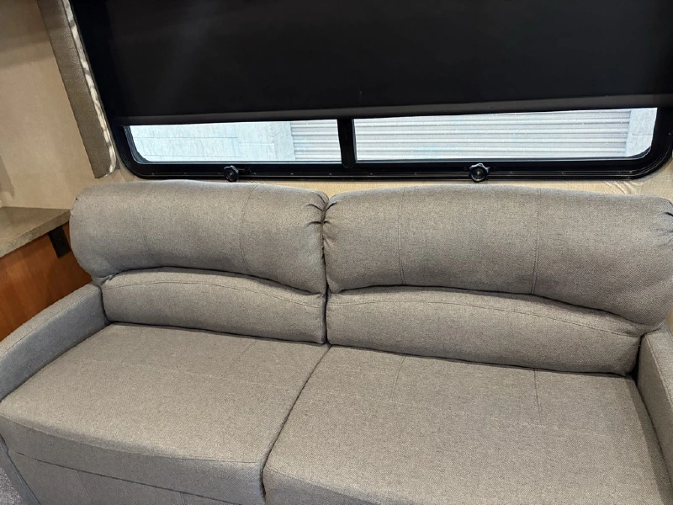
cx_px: 336
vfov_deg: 53.1
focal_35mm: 26
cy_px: 252
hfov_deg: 67.3
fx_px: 505
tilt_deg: -27.4
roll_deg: +6.6
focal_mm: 5.96
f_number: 1.6
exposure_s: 1/30
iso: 500
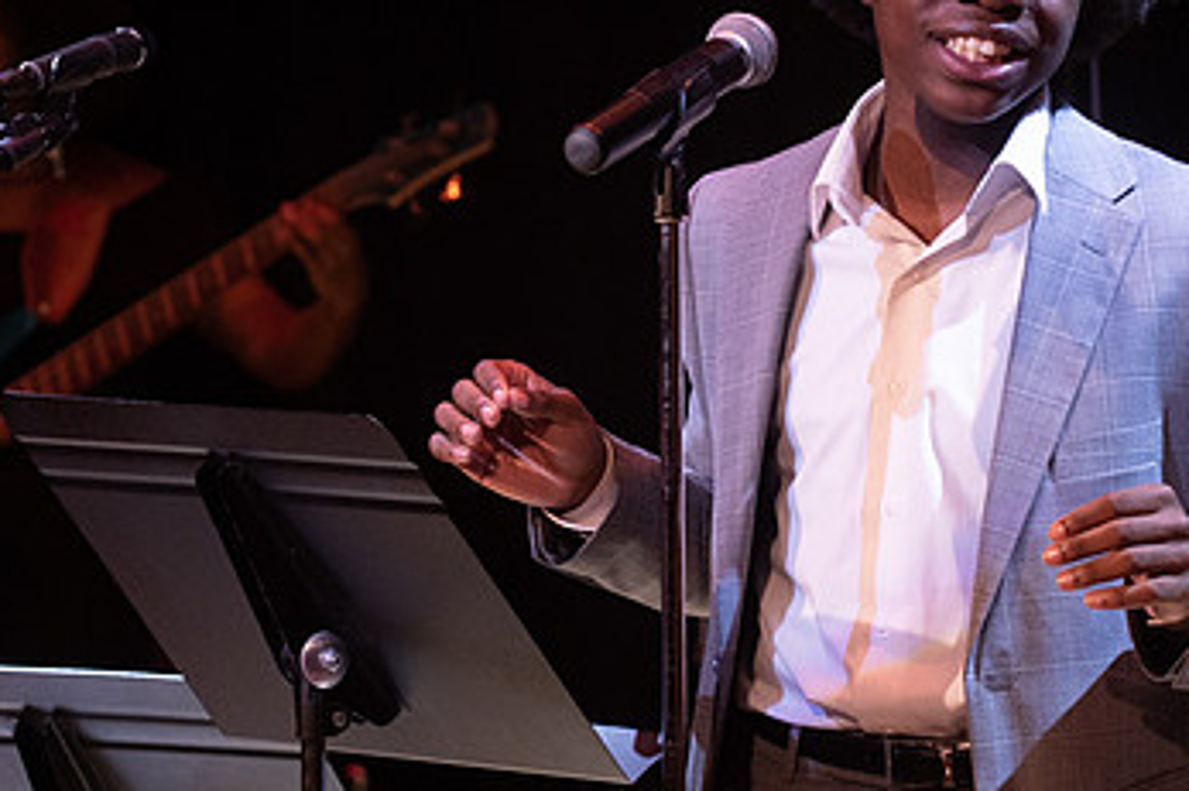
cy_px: 224
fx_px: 8121
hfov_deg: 8.4
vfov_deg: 5.6
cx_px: 785
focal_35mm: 246
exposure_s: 1/200
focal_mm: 98
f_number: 4
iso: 1600
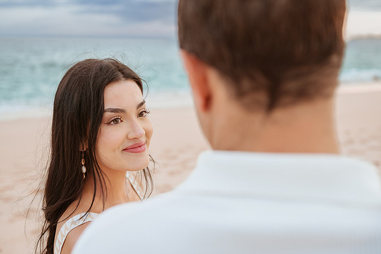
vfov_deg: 33.6
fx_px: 420
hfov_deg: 48.8
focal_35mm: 40
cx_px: 190
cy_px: 127
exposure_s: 1/1600
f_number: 2.8
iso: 250
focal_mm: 38
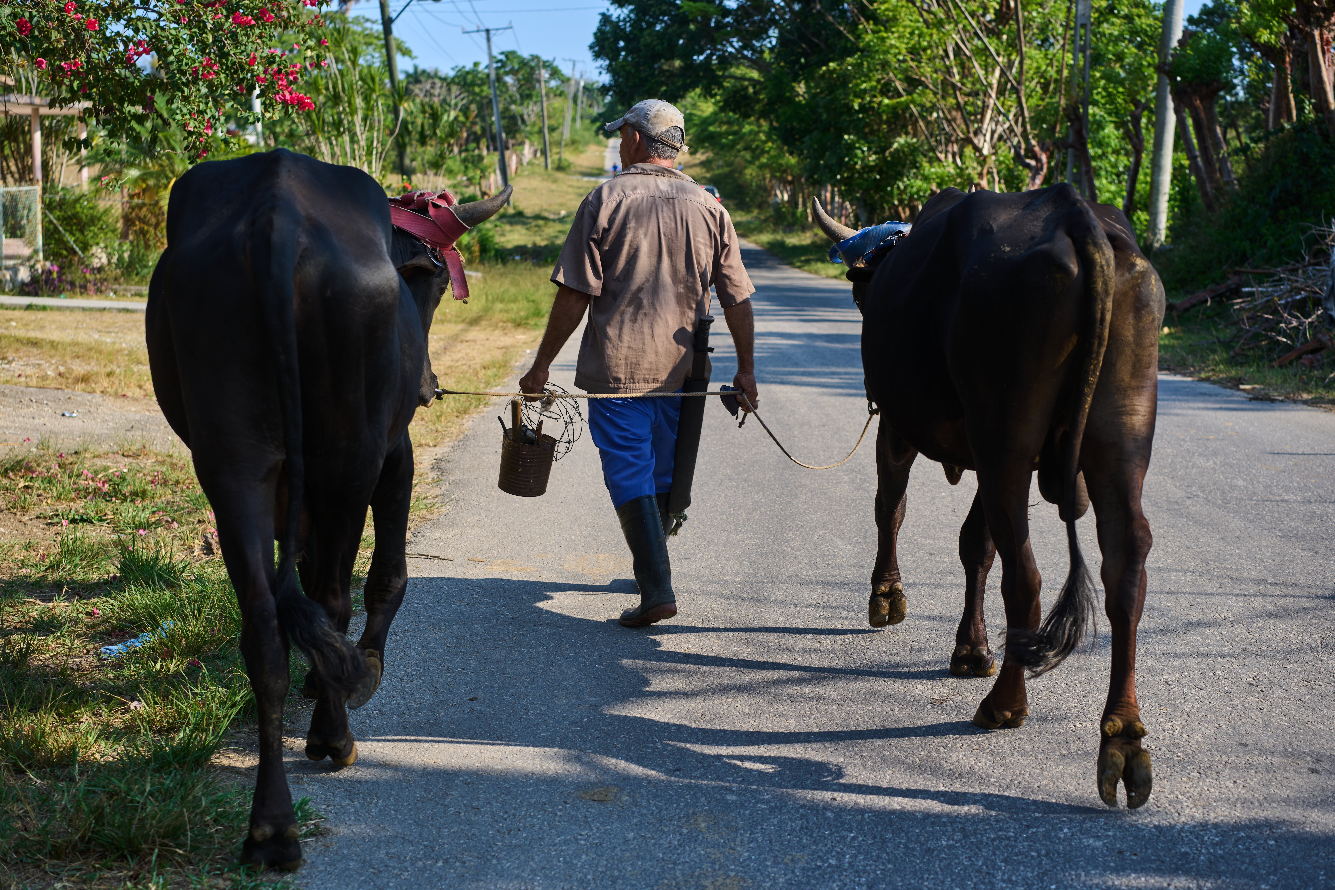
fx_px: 2039
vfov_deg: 24.6
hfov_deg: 36.2
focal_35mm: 55
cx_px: 668
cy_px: 445
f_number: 4.5
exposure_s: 1/500
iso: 100
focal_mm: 55
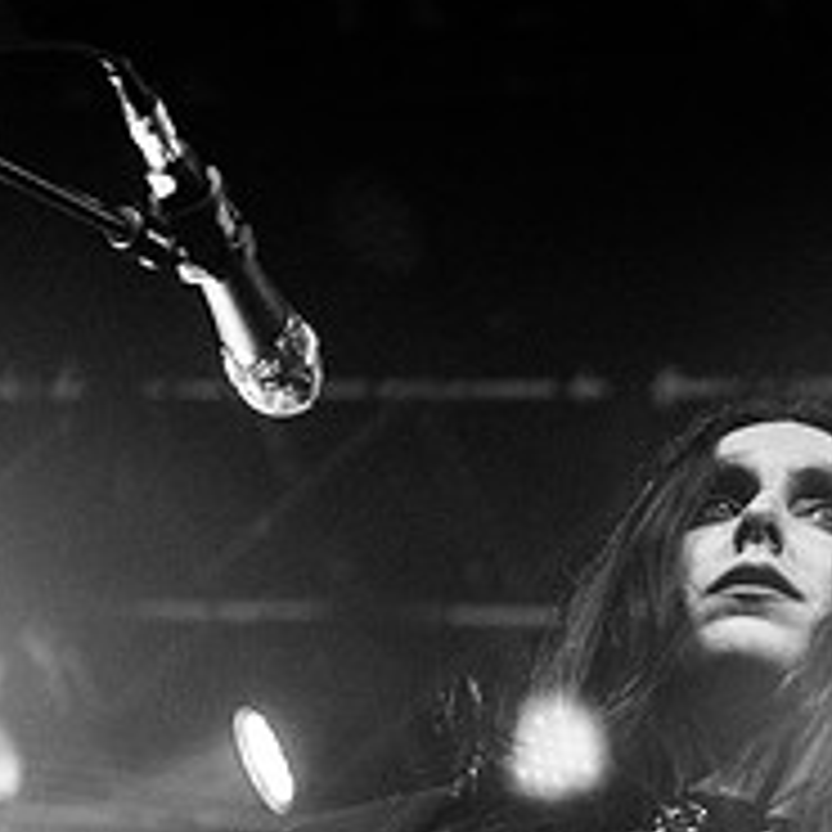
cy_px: 772
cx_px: 806
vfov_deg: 11.6
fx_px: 4052
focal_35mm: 149
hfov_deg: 11.6
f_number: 2.8
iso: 6400
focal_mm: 52
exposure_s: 1/160
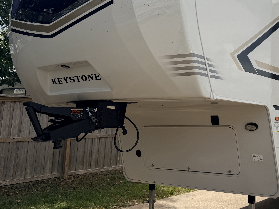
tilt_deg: +9.7
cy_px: 56
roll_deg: -0.4
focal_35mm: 46
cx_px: 220
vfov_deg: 31.1
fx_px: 371
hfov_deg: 39.7
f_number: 1.78
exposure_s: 1/8130
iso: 80
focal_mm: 6.76
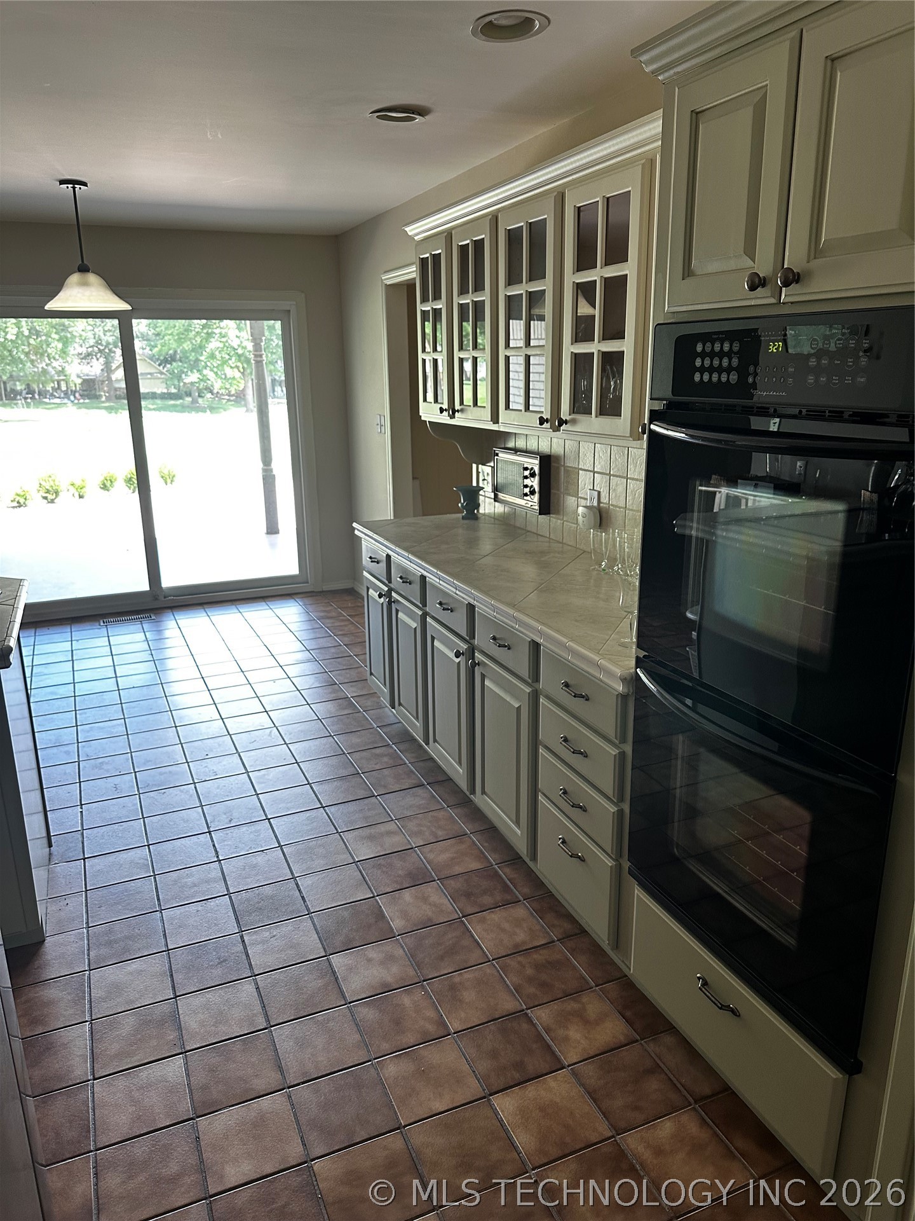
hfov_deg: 56.8
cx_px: 458
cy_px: 610
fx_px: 846
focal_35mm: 24
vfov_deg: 71.6
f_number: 1.78
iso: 320
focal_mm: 6.86
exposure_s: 1/60
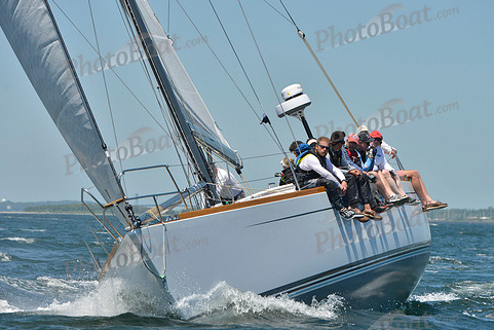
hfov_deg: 8.5
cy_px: 188
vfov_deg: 5.7
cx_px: 262
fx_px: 3308
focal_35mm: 241
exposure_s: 1/1250
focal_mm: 200
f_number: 8
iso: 280
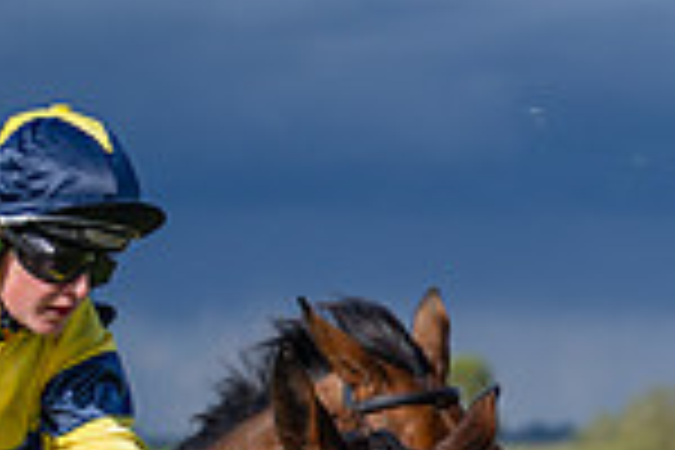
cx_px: 39
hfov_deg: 5.9
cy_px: 799
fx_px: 6562
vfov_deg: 3.9
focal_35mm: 350
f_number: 2.8
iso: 100
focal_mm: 70
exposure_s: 1/2000
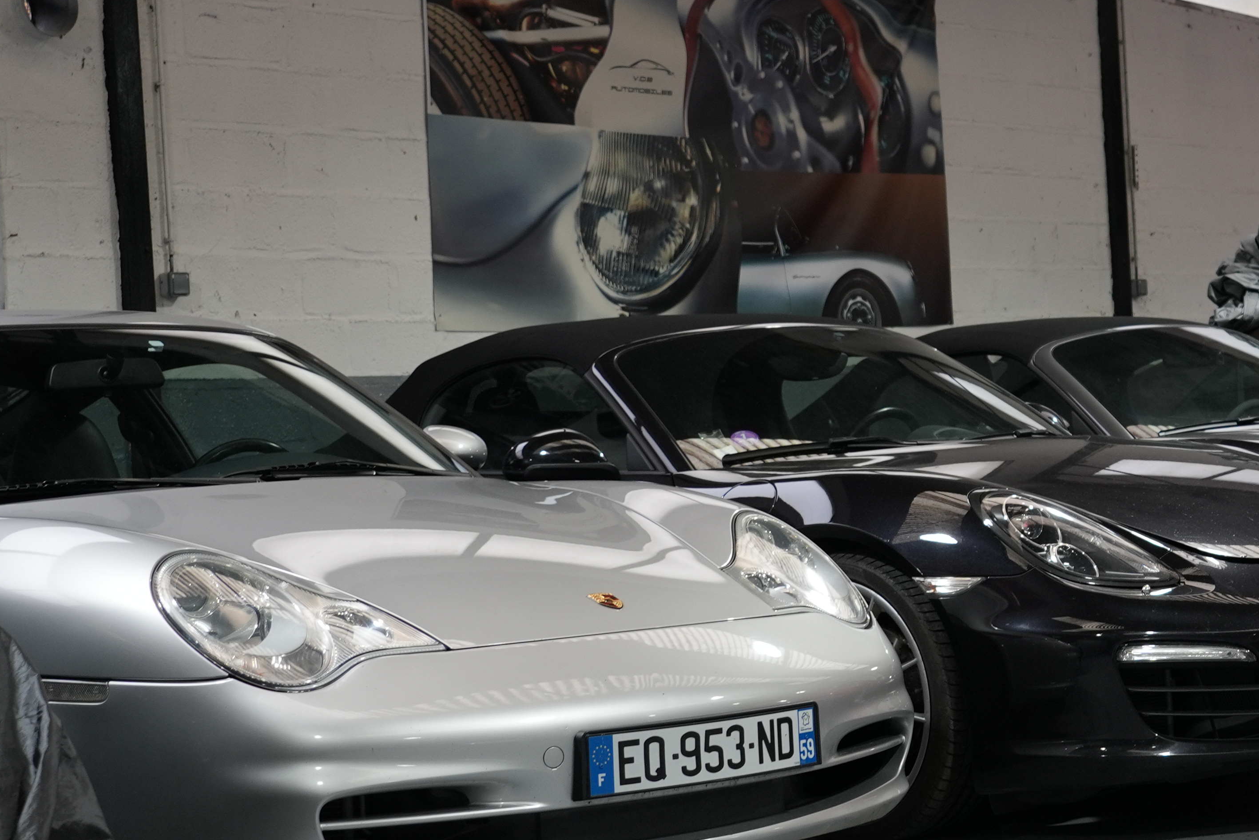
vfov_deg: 16.3
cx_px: 1080
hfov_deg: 23.8
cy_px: 496
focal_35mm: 84
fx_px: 2922
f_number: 2.8
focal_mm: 25.5
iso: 200
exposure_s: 1/50
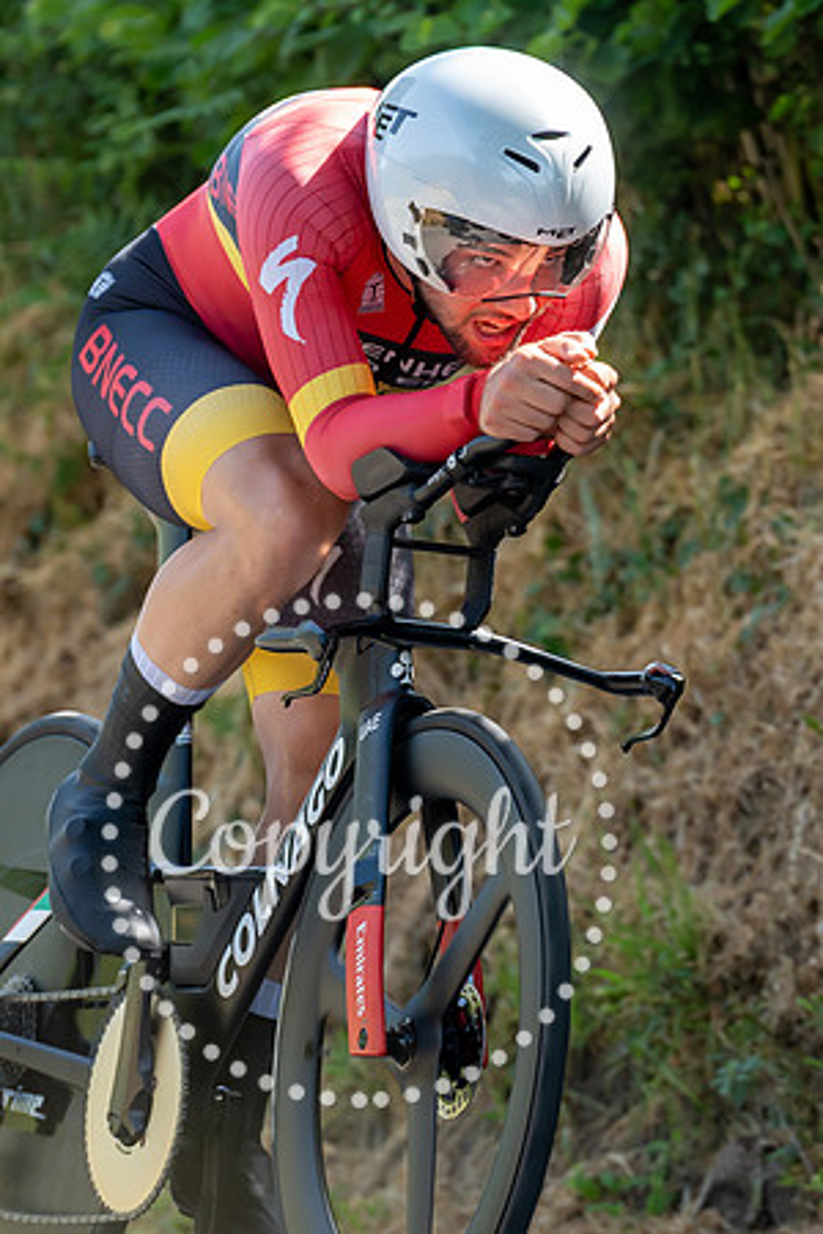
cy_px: 873
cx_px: 491
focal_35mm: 433
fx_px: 14836
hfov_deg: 3.2
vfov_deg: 4.8
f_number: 3.5
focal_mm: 200
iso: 640
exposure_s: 1/1000
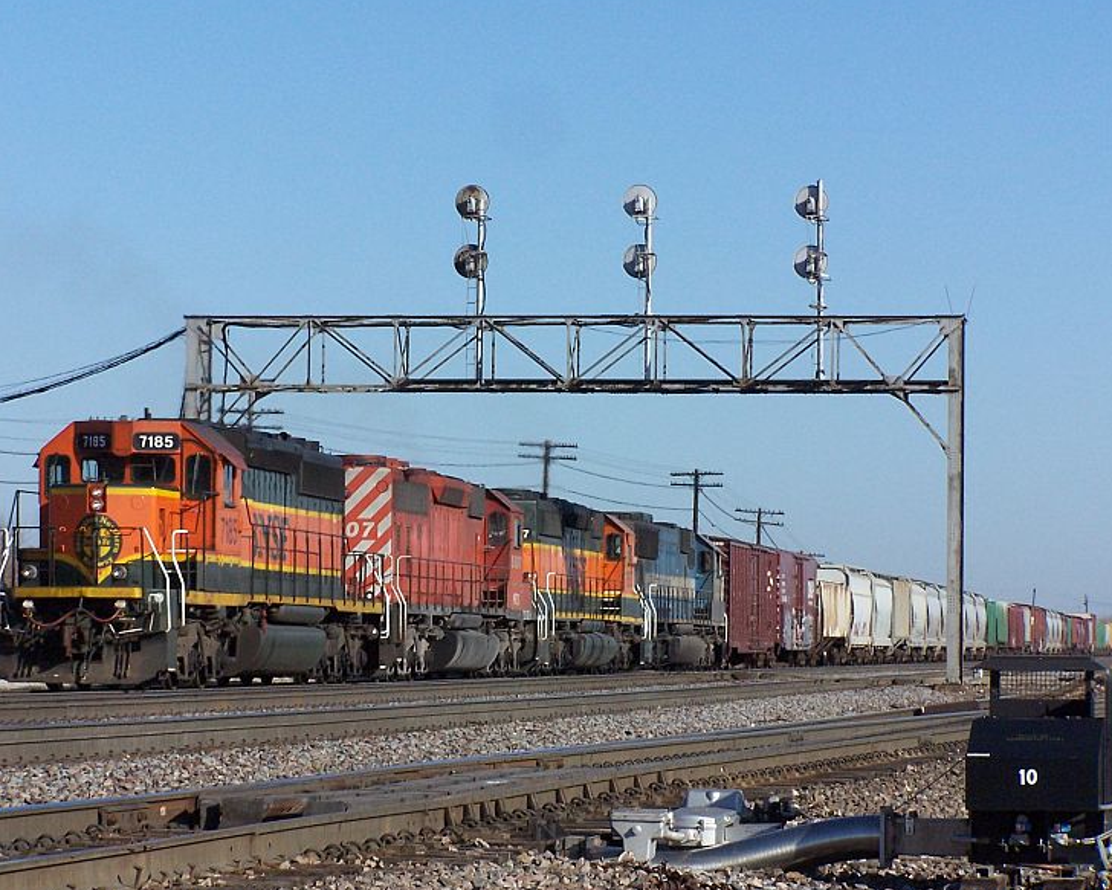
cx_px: 536
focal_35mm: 149
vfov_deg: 10.4
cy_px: 441
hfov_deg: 12.9
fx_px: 4906
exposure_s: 1/1000
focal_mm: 23.1
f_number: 5.6
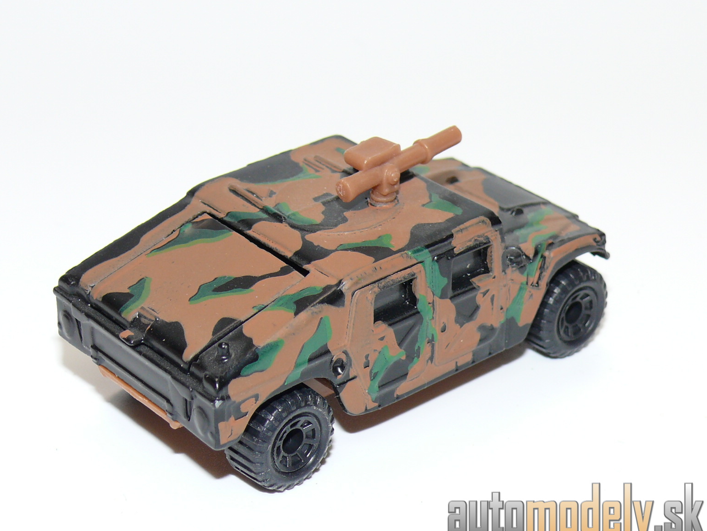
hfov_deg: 20.2
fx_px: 1981
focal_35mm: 97
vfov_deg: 15.2
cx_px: 342
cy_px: 276
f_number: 4
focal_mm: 12.7
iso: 100
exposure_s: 1/30
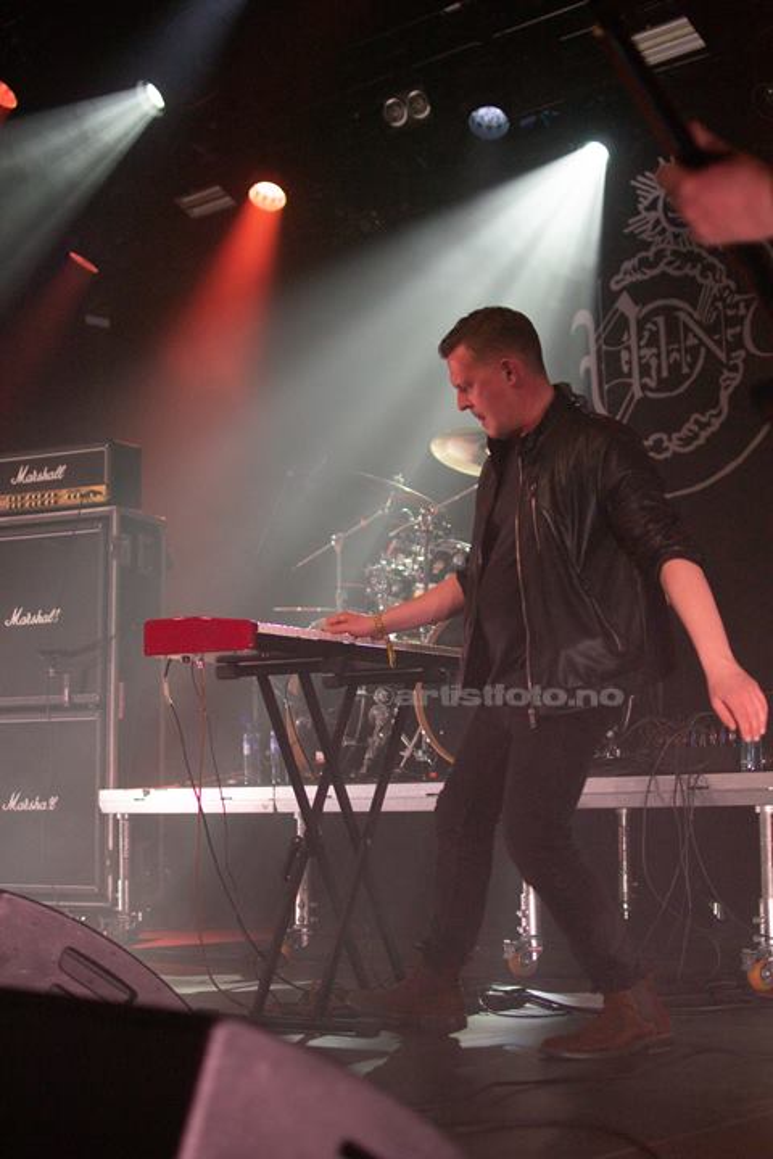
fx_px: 1691
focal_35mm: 52
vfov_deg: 37.9
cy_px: 580
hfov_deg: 25.8
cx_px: 386
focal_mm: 35
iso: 320
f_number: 1.8
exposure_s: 1/400
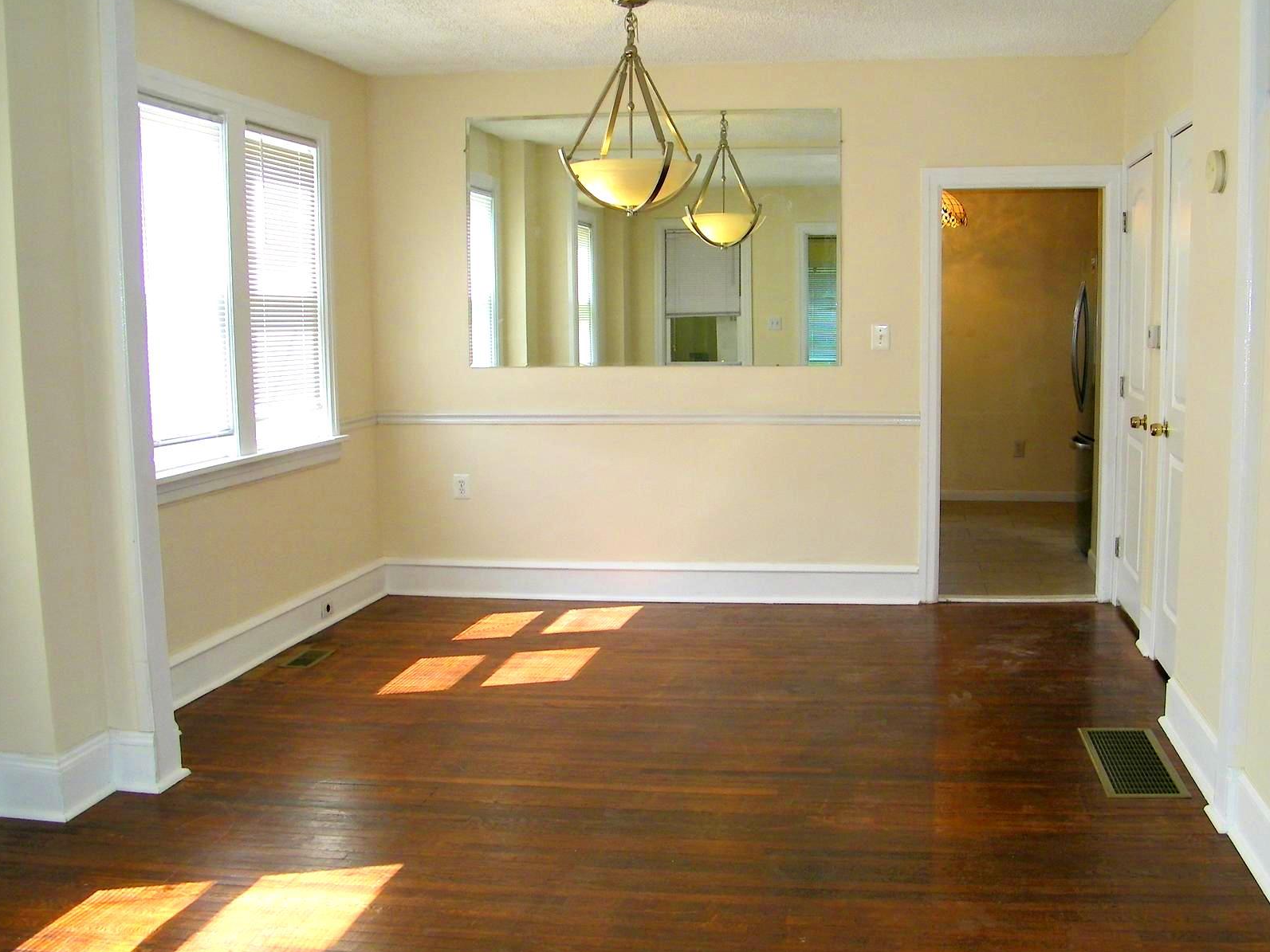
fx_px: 1321
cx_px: 760
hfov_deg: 51.0
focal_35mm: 36
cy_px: 490
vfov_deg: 39.7
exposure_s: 1/60
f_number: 3.5
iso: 80
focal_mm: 5
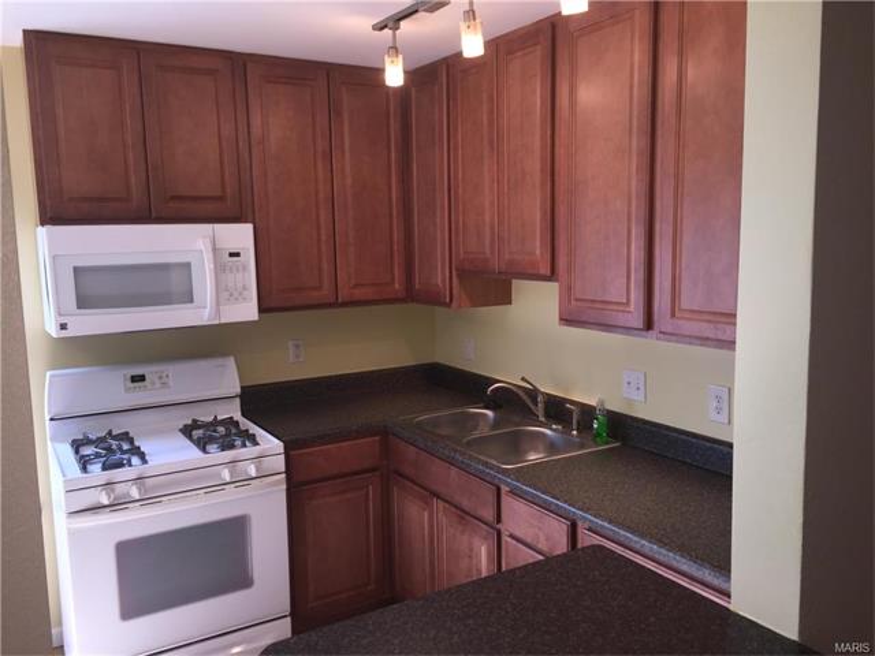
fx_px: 733
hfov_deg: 61.7
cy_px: 328
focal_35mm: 29
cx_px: 438
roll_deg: +0.8
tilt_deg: -6.5
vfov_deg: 48.2
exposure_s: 1/43
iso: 32
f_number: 2.2
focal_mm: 4.15
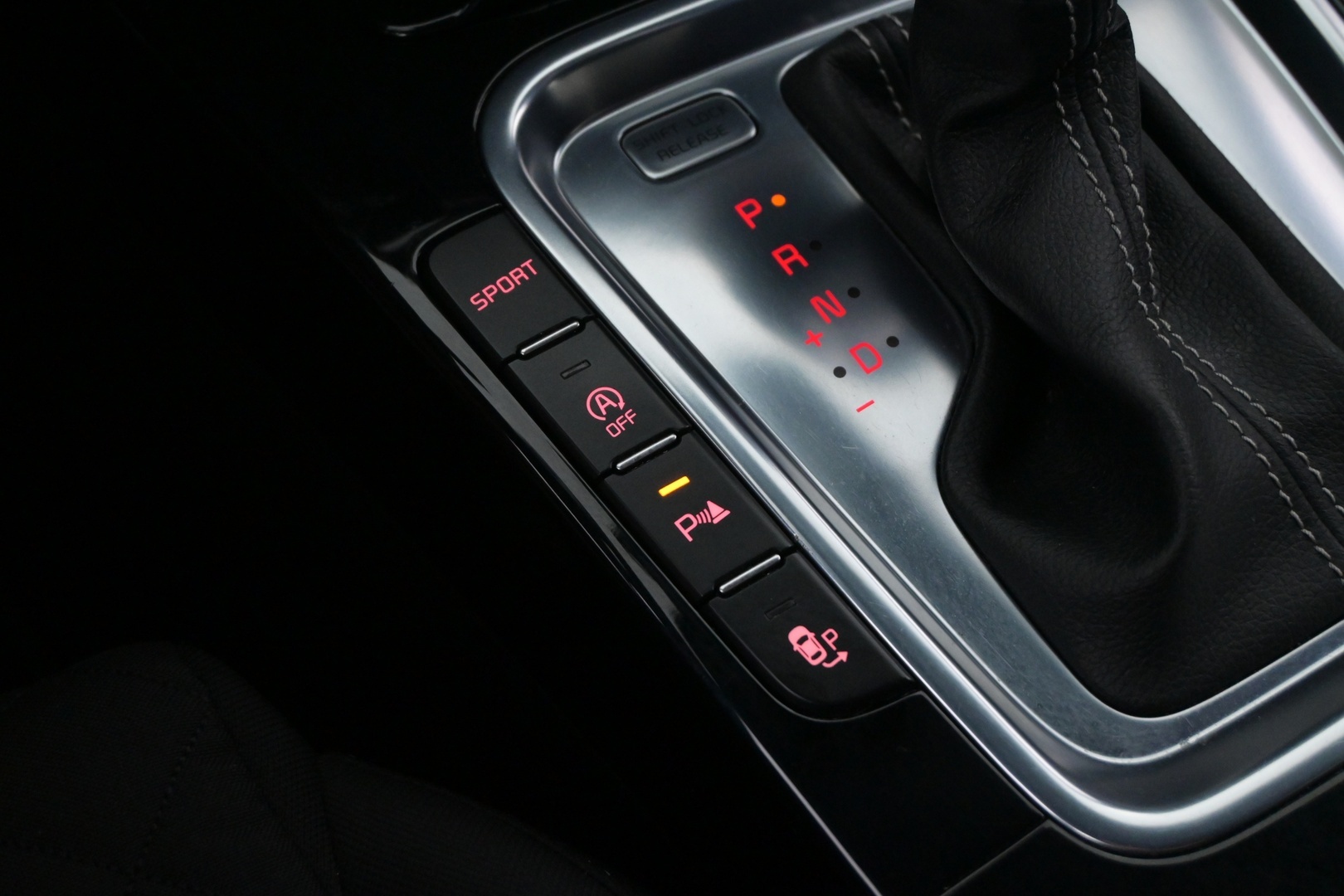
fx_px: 1904
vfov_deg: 26.5
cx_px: 672
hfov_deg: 38.9
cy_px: 448
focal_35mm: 51
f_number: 5
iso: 4000
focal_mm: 34
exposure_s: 1/50
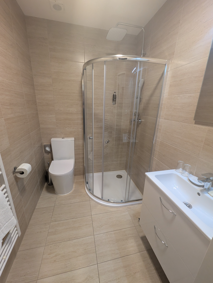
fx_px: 106
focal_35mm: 13
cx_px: 106
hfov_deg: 90.1
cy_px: 142
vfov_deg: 106.1
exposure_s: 1/25
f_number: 2.2
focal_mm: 1.95
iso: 89
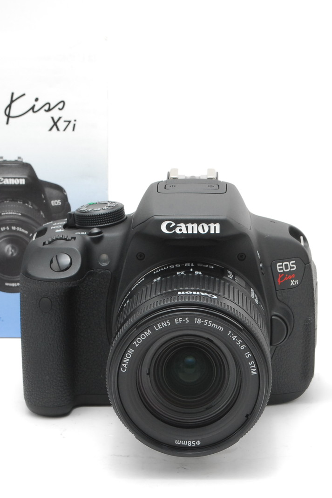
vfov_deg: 16.6
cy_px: 249
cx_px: 160
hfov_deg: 11.1
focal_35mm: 124
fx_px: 1711
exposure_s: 1/100
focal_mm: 55
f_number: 14
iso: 400
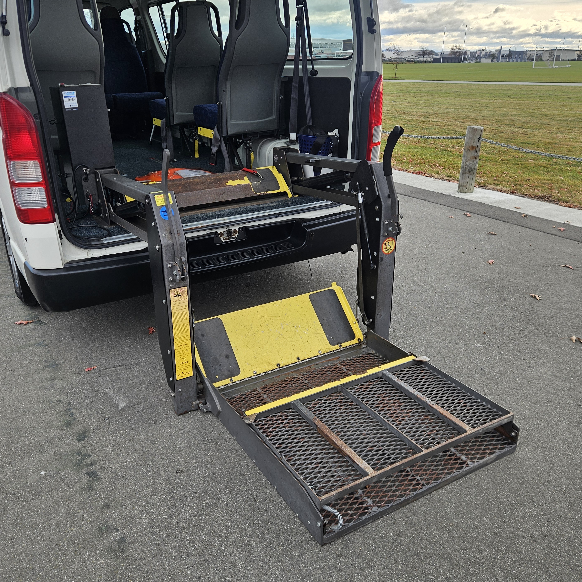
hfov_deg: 55.5
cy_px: 286
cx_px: 258
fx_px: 552
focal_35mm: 29
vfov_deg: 55.6
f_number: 1.8
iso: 25
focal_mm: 5.4
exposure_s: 1/176
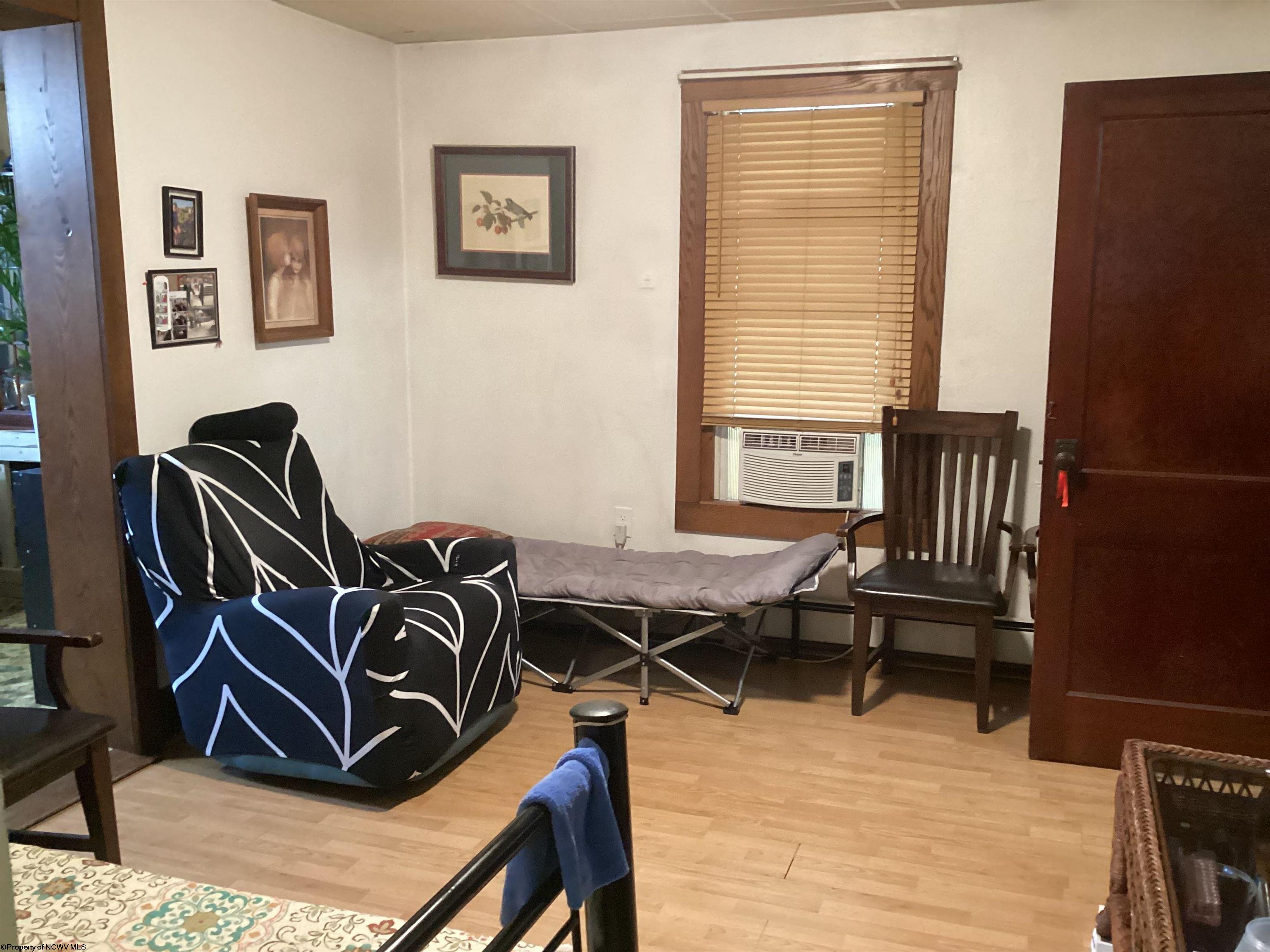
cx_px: 635
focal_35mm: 31
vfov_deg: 45.4
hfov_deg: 58.4
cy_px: 476
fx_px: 1137
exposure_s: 1/30
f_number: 2.4
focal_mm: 3.3
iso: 500
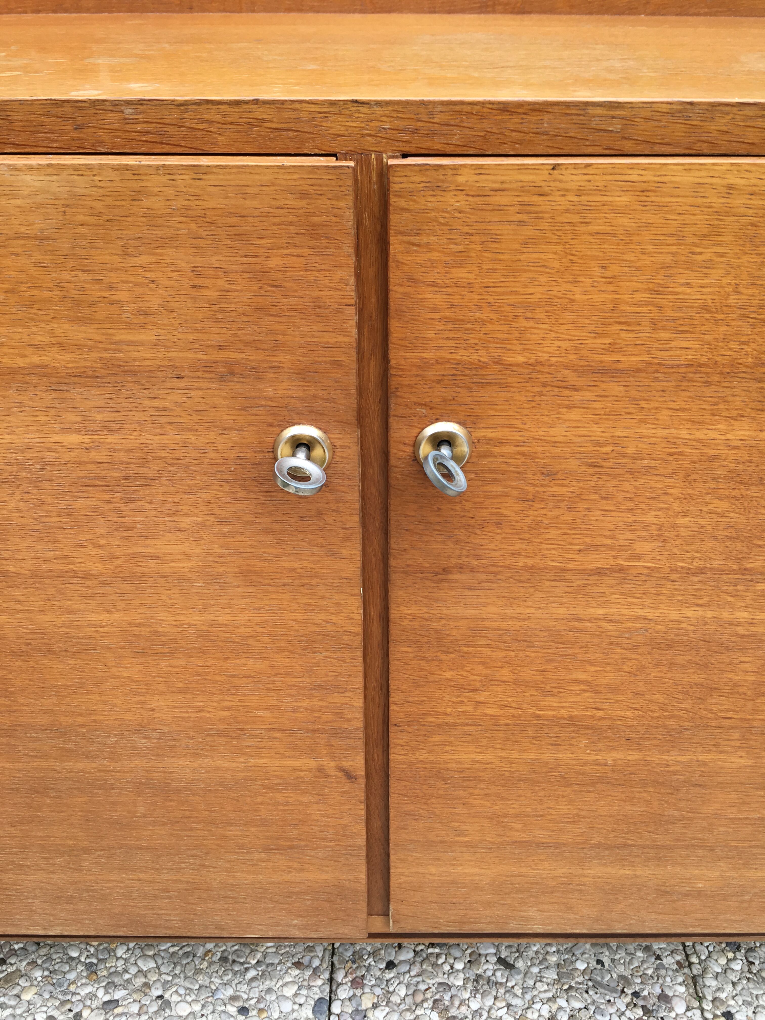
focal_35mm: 29
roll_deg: -0.5
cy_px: 510
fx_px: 855
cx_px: 382
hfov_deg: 48.2
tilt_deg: -32.4
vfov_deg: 61.7
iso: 25
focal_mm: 4.15
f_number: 2.2
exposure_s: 1/189
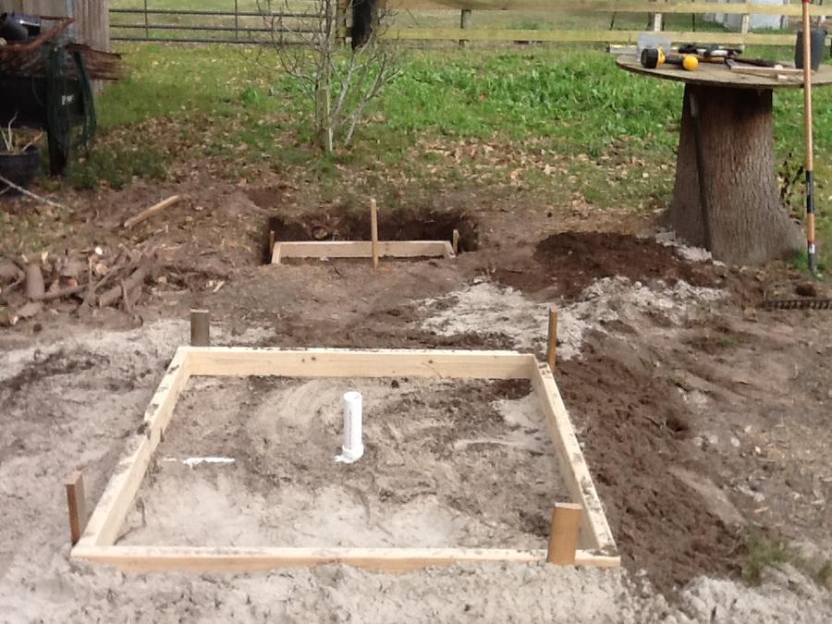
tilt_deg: -19.2
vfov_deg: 32.9
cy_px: 312
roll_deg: -0.1
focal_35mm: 44
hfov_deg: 42.9
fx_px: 1058
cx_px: 416
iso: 40
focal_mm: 2.03
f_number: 2.4
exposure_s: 1/535
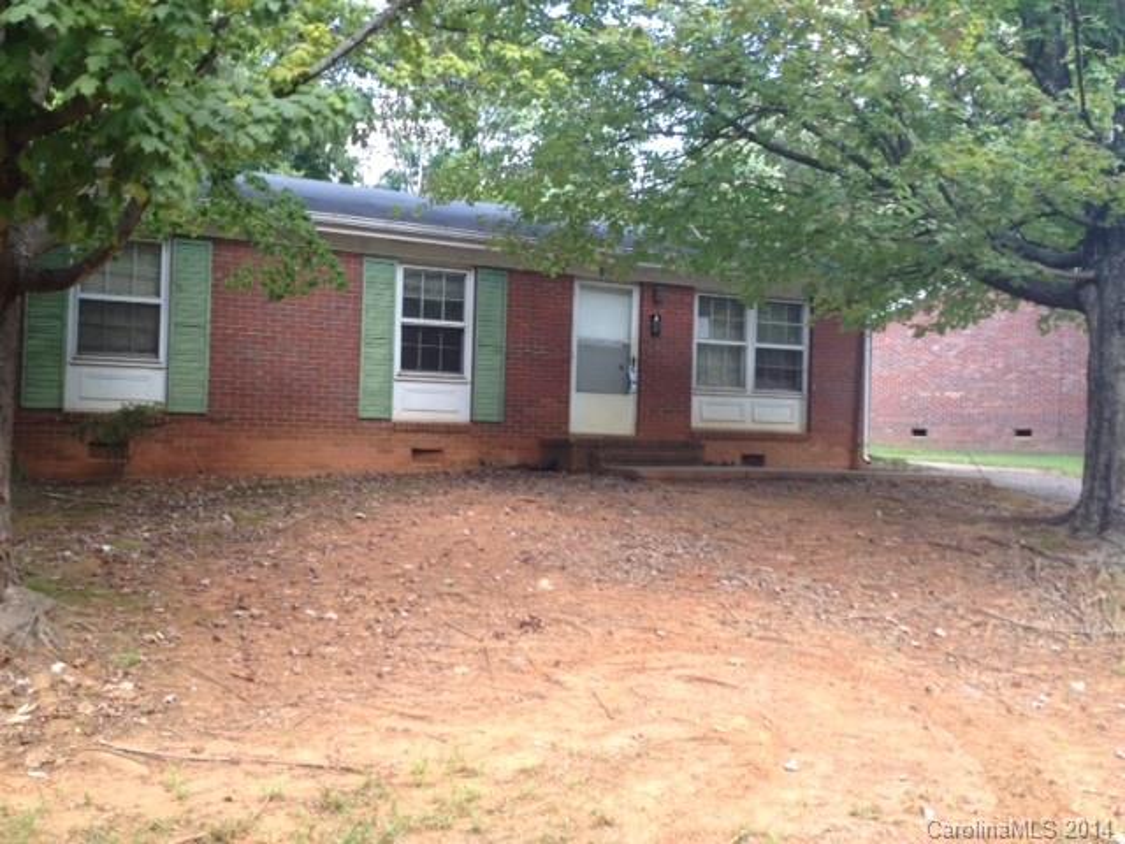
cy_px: 422
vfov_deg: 40.7
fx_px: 1137
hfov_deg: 52.6
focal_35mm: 35
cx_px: 562
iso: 64
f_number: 2.4
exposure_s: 1/120
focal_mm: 4.28
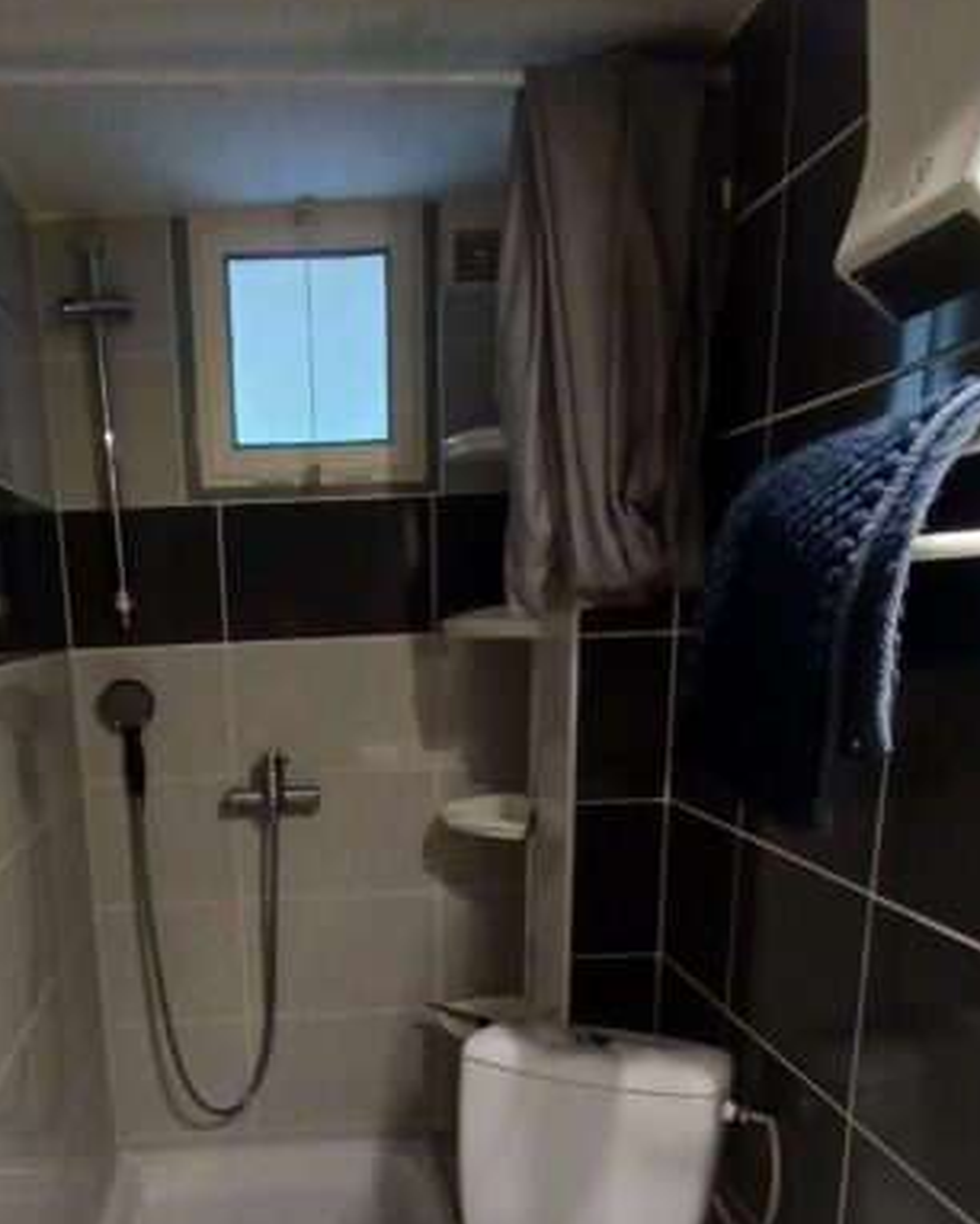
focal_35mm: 34
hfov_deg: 42.5
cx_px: 295
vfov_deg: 48.4
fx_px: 1232
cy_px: 1054
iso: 160
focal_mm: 1.42
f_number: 2.2
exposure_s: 1/50
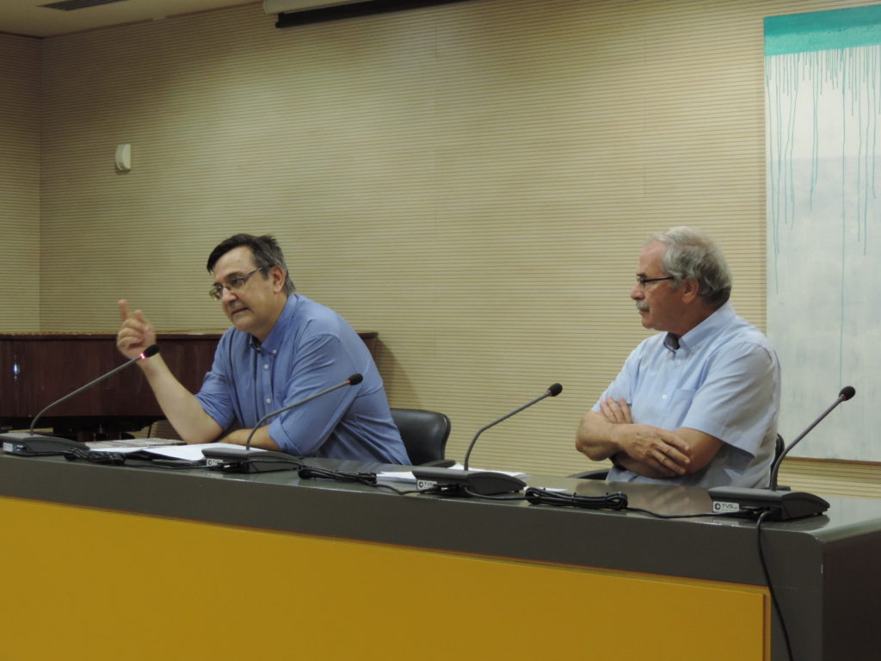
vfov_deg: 21.0
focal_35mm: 70
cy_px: 330
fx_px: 1782
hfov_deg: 27.8
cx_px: 440
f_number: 3.9
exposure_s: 1/20
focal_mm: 12.4
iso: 400
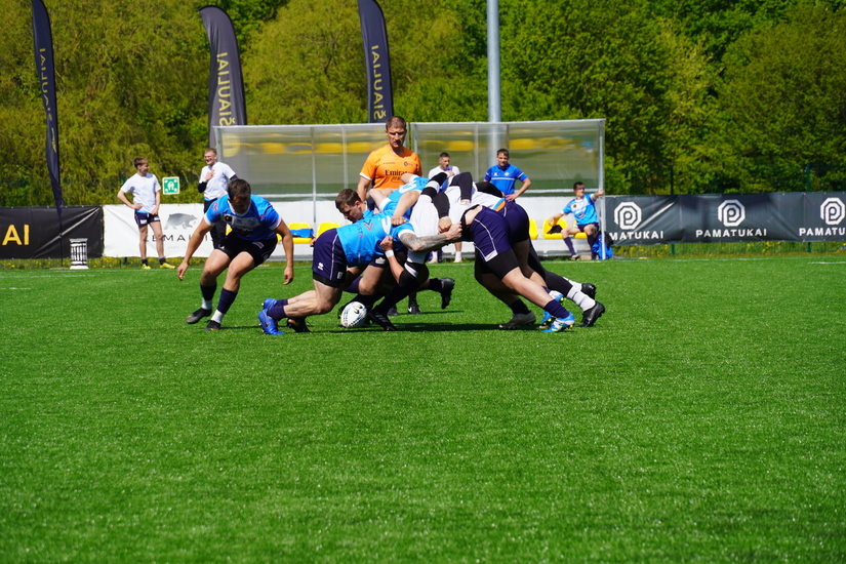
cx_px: 423
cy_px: 282
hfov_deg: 10.2
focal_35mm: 202
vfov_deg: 6.8
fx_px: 4758
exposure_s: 1/320
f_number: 8
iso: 100
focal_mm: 135
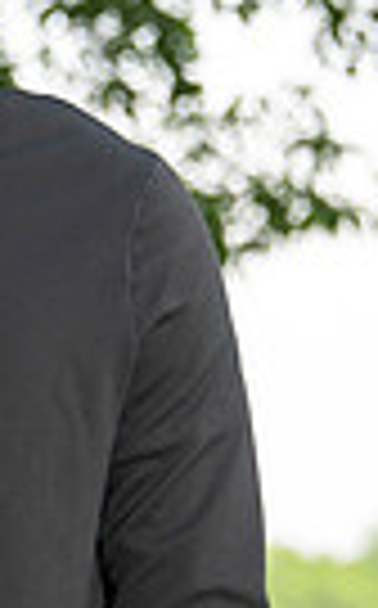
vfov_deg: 5.1
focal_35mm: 414
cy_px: 450
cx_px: -202
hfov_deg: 3.2
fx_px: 6846
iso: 500
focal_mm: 122
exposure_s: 1/160
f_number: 5.6
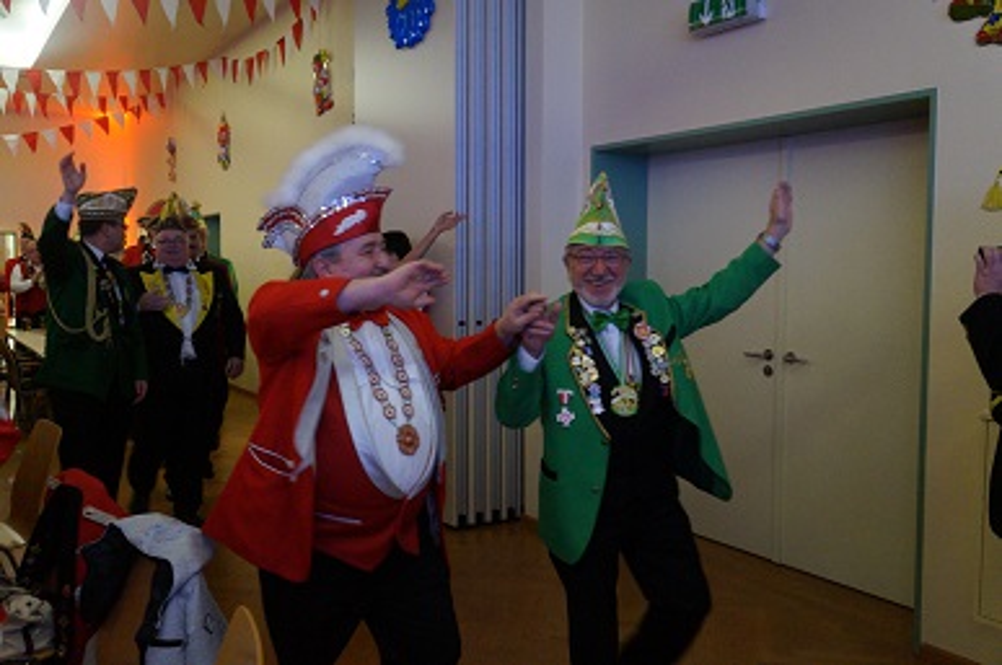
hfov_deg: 62.0
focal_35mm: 30
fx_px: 834
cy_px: 332
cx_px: 501
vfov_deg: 43.5
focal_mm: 20
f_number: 3.5
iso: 3200
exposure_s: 1/50
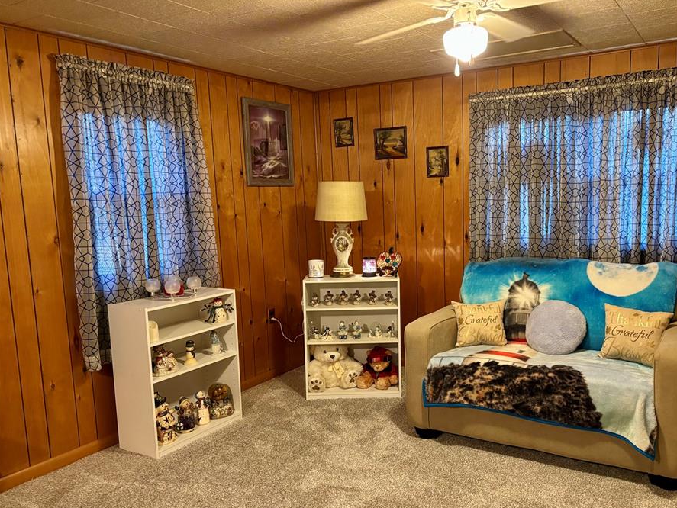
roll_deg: +2.1
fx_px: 587
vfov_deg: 46.8
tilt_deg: -7.4
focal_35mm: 30
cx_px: 385
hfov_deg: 59.7
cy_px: 275
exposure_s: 1/40
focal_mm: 5.96
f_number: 1.6
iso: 500
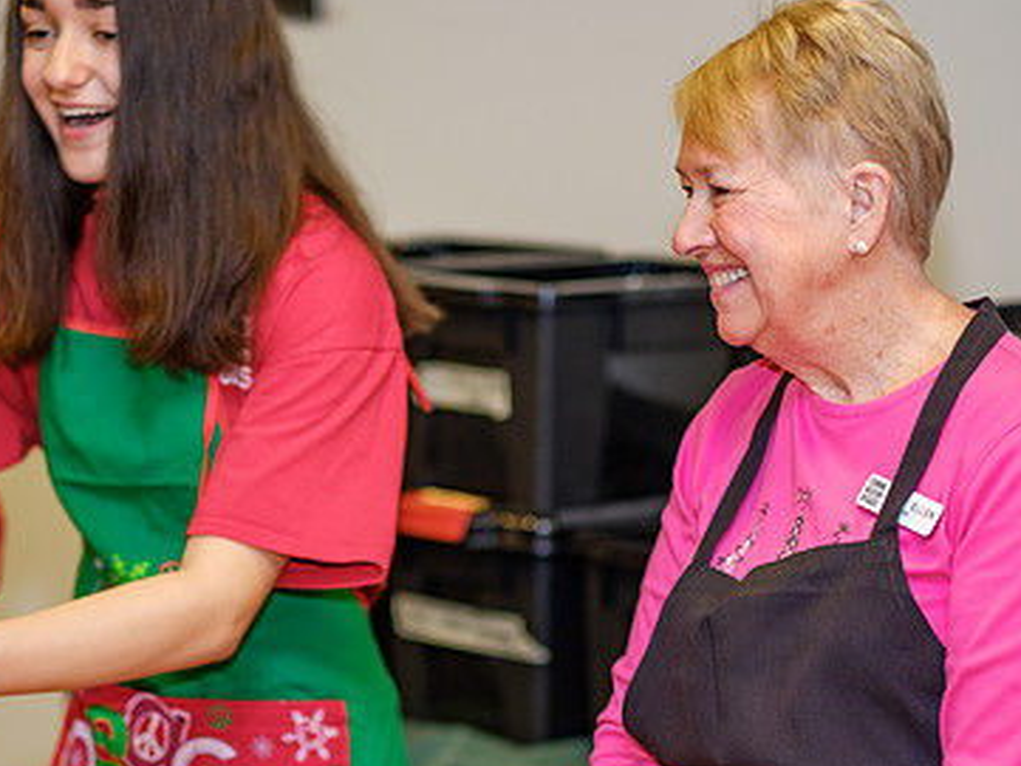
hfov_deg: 14.0
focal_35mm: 141
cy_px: 538
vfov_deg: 10.5
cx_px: 387
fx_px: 4160
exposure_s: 1/125
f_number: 1.2
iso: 200
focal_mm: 56
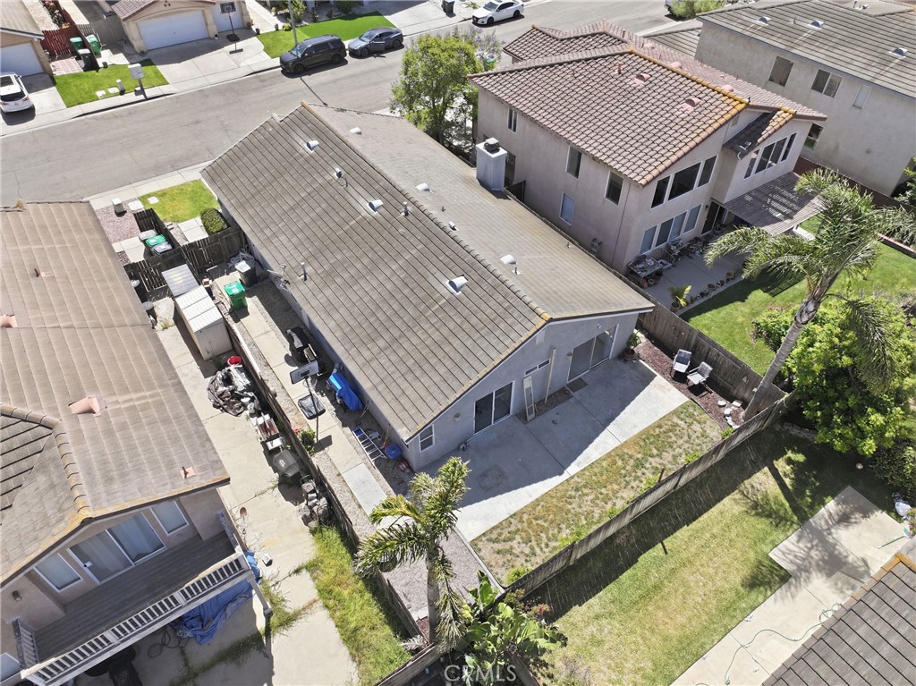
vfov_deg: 56.8
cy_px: 343
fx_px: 635
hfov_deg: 71.6
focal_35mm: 24
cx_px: 458
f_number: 2.8
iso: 110
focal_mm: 12.3
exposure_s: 1/1250
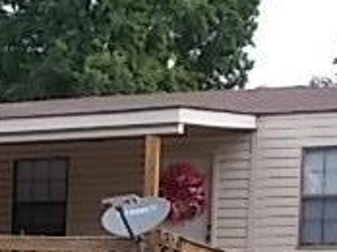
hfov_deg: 12.2
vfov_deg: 9.0
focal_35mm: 162
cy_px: 318
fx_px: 1575
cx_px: 97
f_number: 4.2
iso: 80
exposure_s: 1/250
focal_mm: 7.9
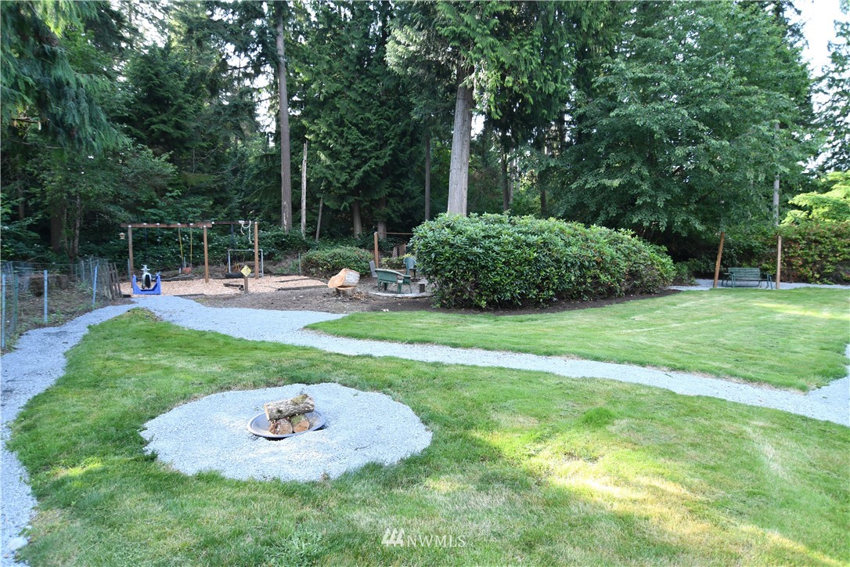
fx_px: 460
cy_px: 284
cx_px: 425
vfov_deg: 63.2
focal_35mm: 20
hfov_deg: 85.4
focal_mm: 13
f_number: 3.2
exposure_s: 1/40
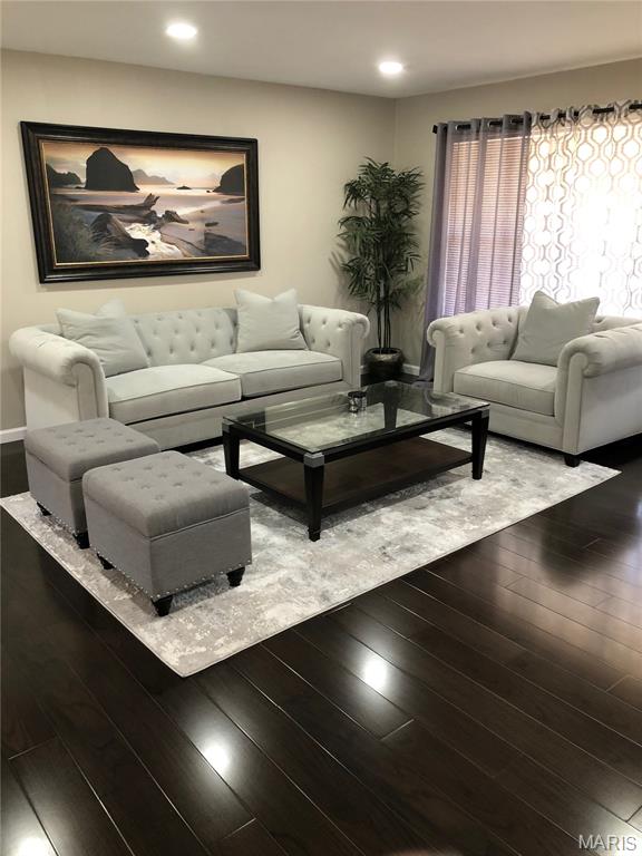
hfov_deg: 49.7
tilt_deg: -17.0
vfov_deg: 63.4
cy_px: 428
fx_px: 692
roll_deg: +0.8
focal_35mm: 28
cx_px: 321
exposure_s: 1/17
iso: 40
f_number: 1.8
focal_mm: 3.99
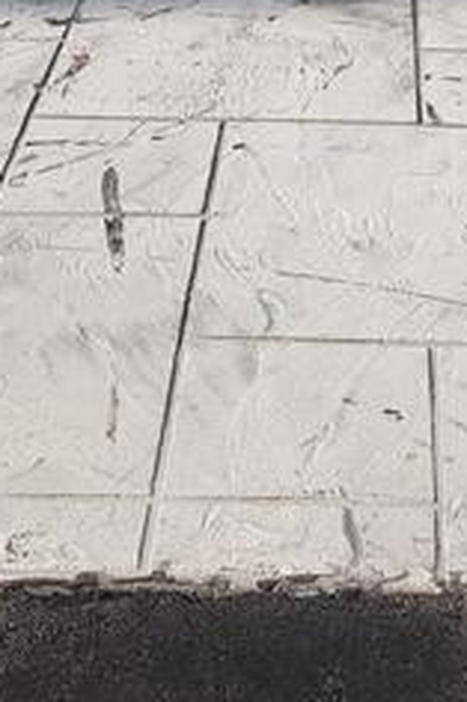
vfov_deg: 20.6
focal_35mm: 88
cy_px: -268
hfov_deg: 15.4
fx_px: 1715
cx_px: 342
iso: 50
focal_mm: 4.3
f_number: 2.4
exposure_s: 1/1580
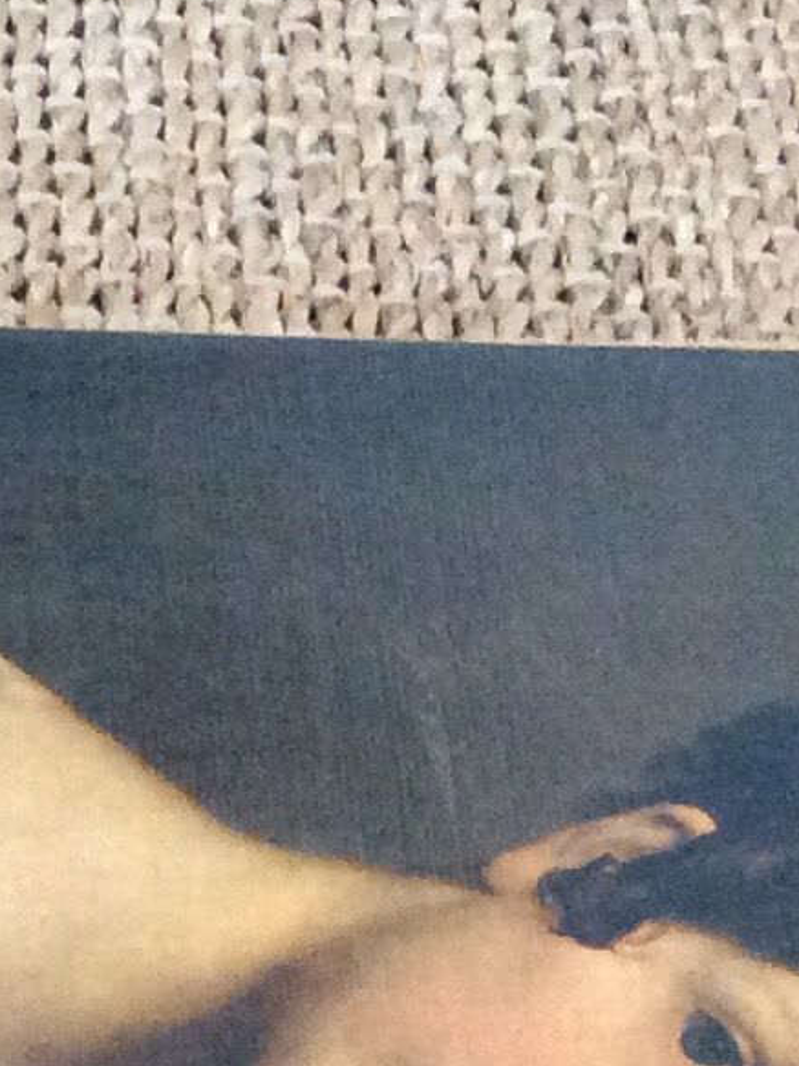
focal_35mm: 142
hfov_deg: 10.3
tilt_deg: -48.2
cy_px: 1465
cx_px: -33
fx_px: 4372
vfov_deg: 13.3
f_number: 2.4
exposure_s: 1/25
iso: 320
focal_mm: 3.3
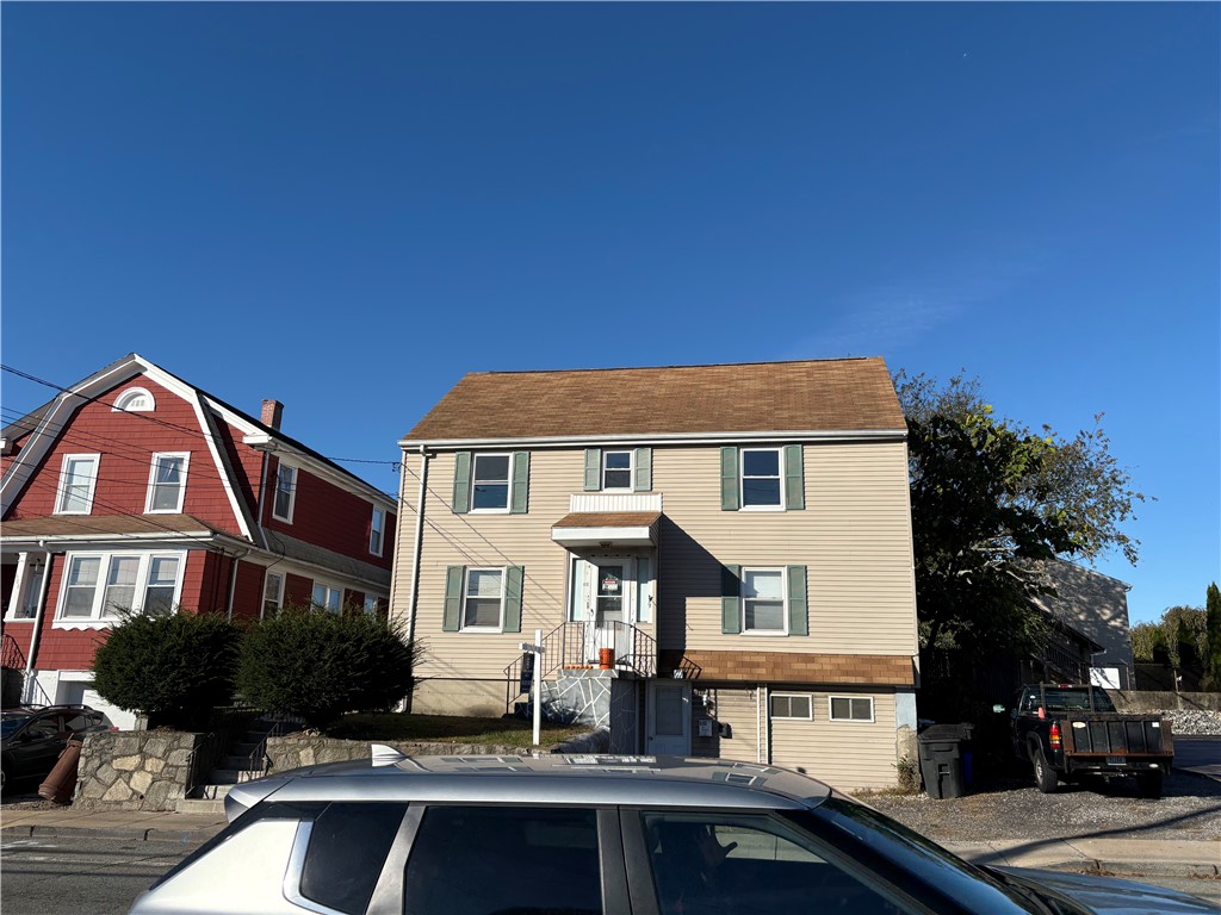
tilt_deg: +15.7
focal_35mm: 26
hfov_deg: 67.3
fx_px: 917
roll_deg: -0.6
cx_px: 610
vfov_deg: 53.1
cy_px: 458
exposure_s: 1/3831
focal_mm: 5.96
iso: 50
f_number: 1.6
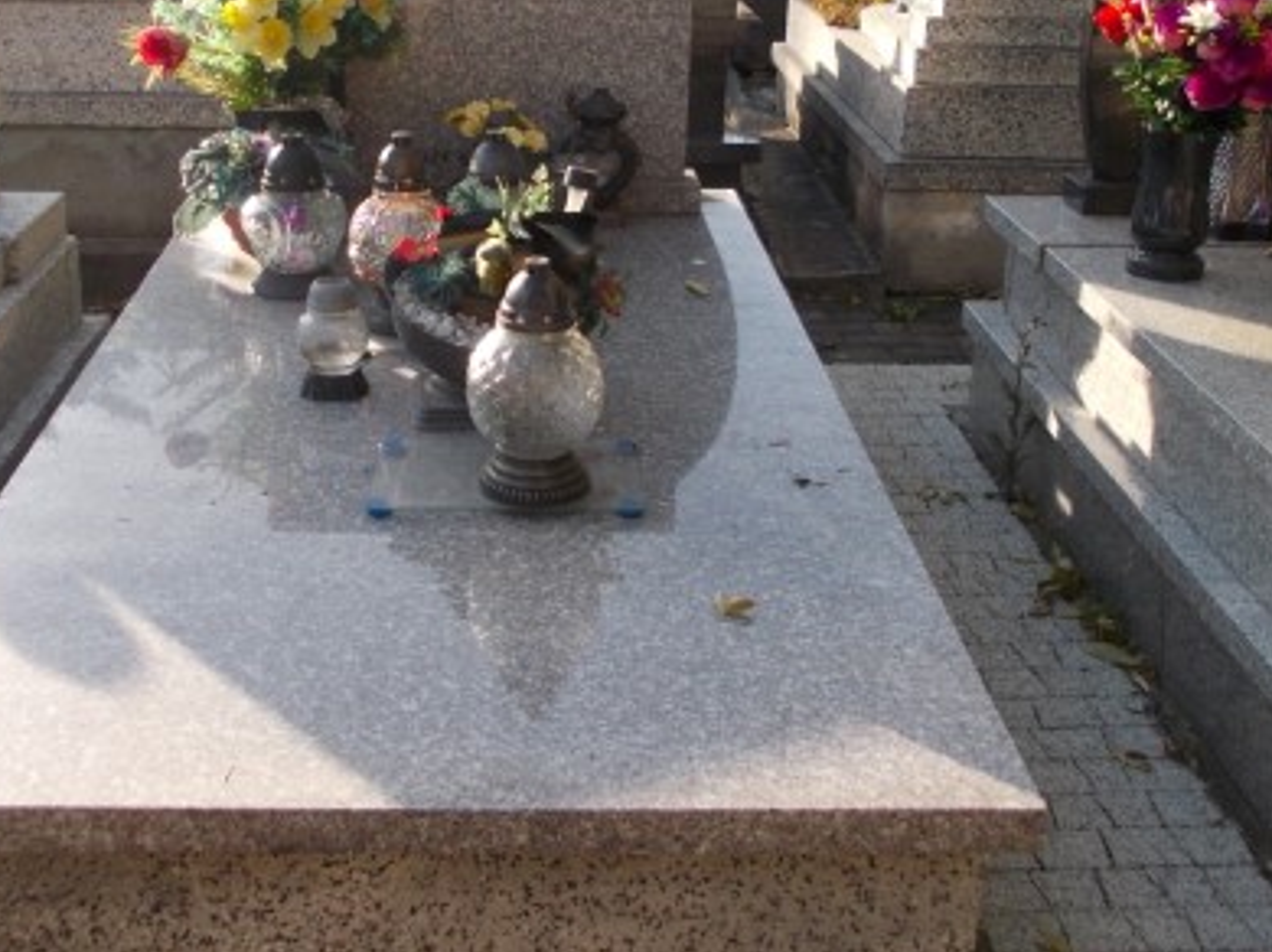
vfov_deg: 31.4
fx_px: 1689
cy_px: 359
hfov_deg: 41.1
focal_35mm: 46
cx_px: 528
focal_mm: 4
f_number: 2.7
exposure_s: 1/320
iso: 80
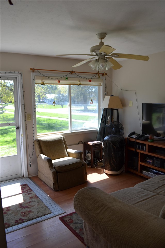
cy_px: 124
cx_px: 82
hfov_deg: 47.9
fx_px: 186
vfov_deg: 67.4
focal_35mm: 27
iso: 200
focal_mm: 18
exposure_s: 1/125
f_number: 5.6
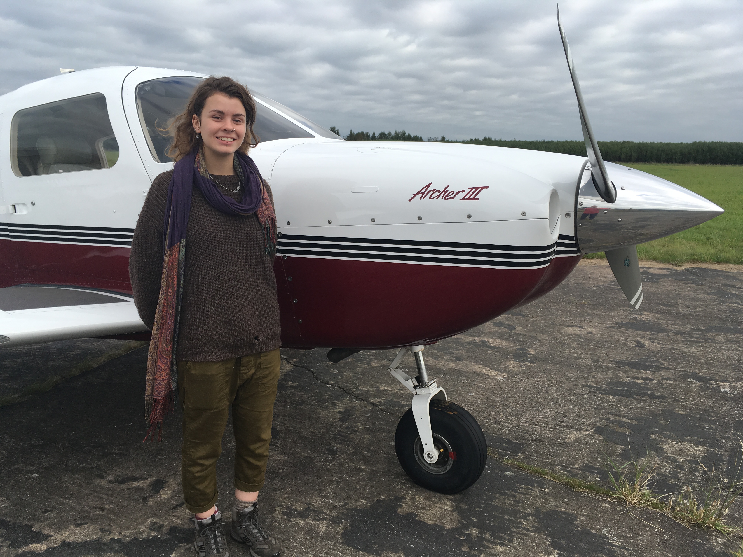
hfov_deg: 61.7
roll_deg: -0.7
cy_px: 278
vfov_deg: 48.2
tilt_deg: -10.0
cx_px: 372
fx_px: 622
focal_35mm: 29
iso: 25
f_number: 2.2
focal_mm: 4.15
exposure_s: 1/810
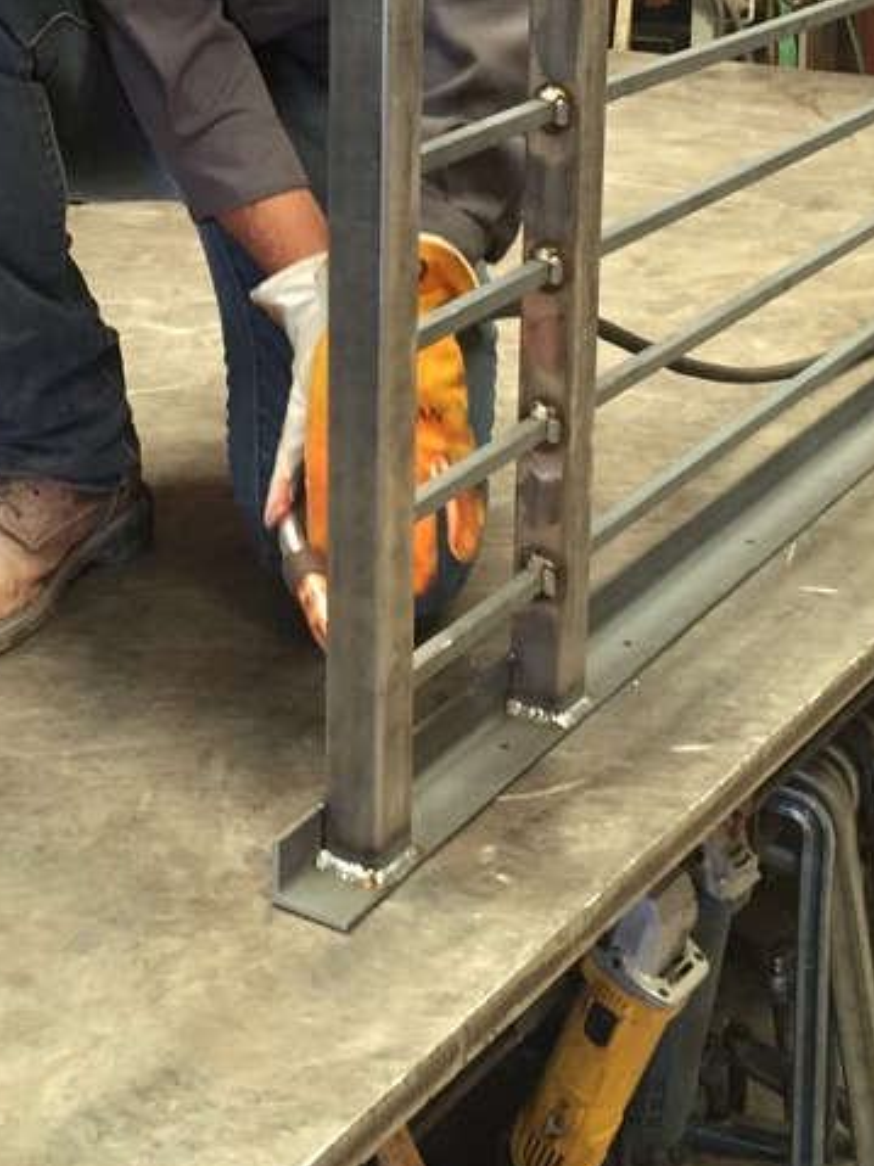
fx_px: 2088
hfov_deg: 23.6
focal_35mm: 62
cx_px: 312
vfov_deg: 29.9
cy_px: 112
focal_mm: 4.15
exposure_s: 1/30
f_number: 2.2
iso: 125
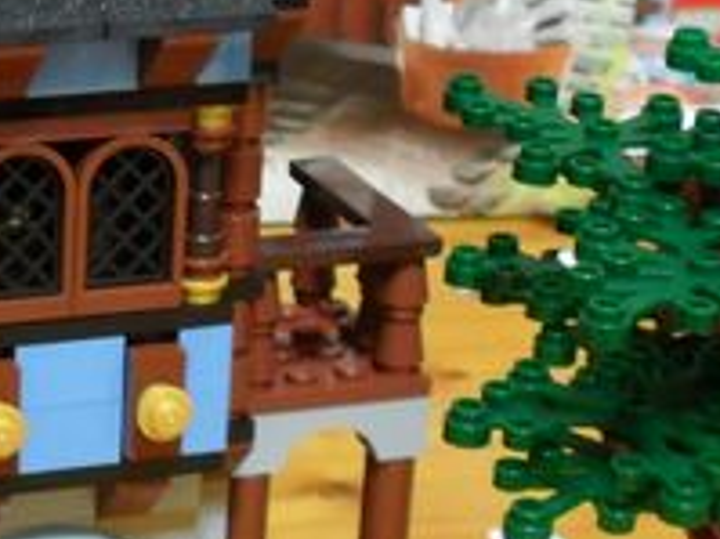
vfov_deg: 10.5
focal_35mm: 141
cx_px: -232
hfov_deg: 13.5
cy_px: 318
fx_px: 2931
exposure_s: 1/6
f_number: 2.8
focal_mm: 6.2
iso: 200
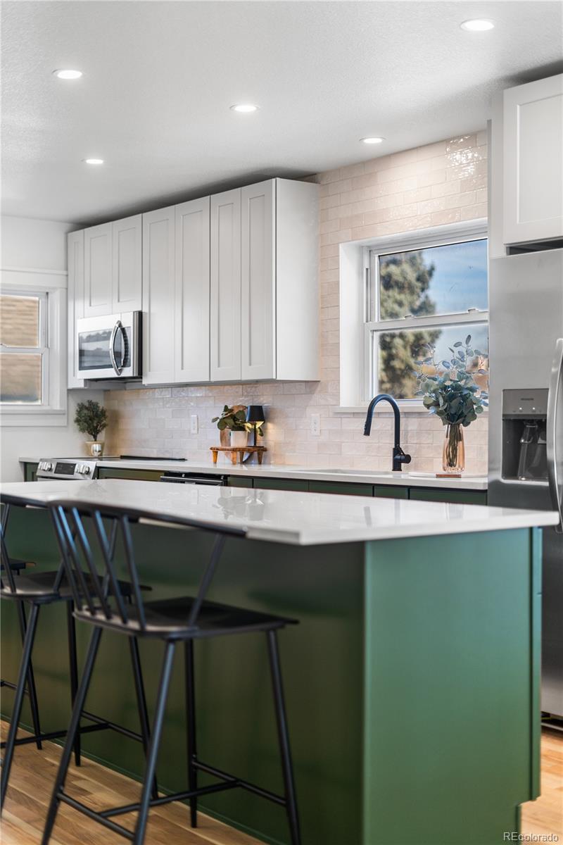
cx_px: 282
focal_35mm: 50
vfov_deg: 39.6
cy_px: 422
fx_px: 1173
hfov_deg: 27.0
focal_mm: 50
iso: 100
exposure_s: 1/80
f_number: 1.8
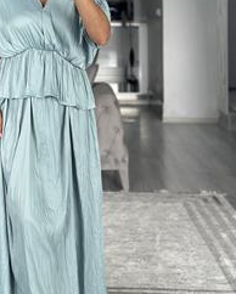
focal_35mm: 98
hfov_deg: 15.6
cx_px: 39
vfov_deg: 19.5
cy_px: 125
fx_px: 855
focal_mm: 6.86
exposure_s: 1/60
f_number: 1.78
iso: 160
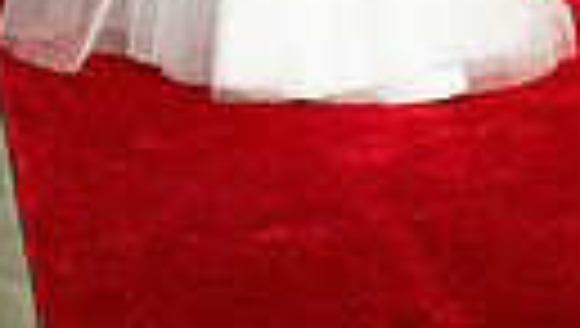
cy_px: -674
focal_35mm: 219
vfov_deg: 5.2
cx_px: 549
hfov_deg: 9.8
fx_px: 3373
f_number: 5.6
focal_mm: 60
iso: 400
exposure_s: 1/1600
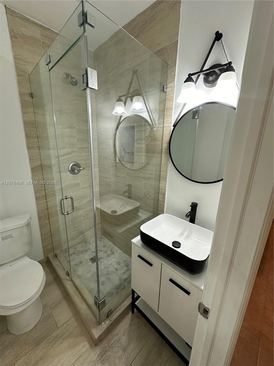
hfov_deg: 85.7
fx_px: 148
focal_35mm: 14
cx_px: 137
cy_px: 183
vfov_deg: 102.1
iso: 200
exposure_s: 1/120
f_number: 2.2
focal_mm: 2.22
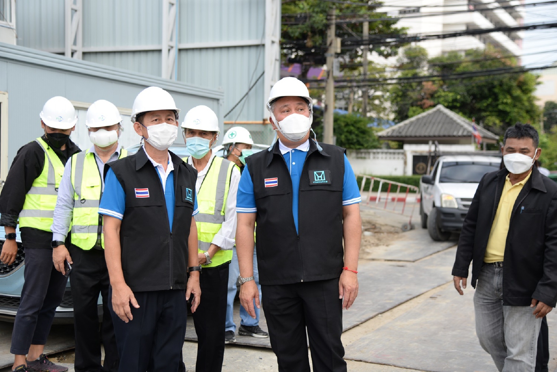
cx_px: 278
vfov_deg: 27.0
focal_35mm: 50
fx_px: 774
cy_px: 186
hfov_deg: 39.6
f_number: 4
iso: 200
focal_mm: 50
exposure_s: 1/500
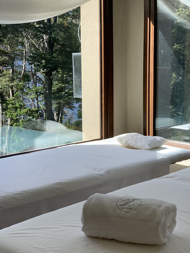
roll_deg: +0.5
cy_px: 138
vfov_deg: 30.2
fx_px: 468
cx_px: 113
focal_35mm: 64
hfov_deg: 22.9
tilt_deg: -9.8
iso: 16
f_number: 2.4
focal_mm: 6
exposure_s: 1/284
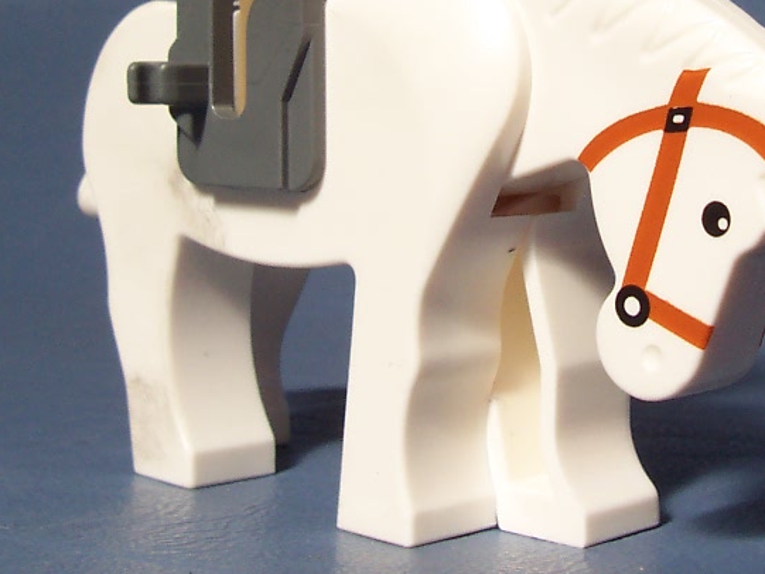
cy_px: 23
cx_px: 492
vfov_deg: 17.6
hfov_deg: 23.8
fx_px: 1813
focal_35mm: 82
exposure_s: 1/125
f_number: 5.6
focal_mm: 5.6
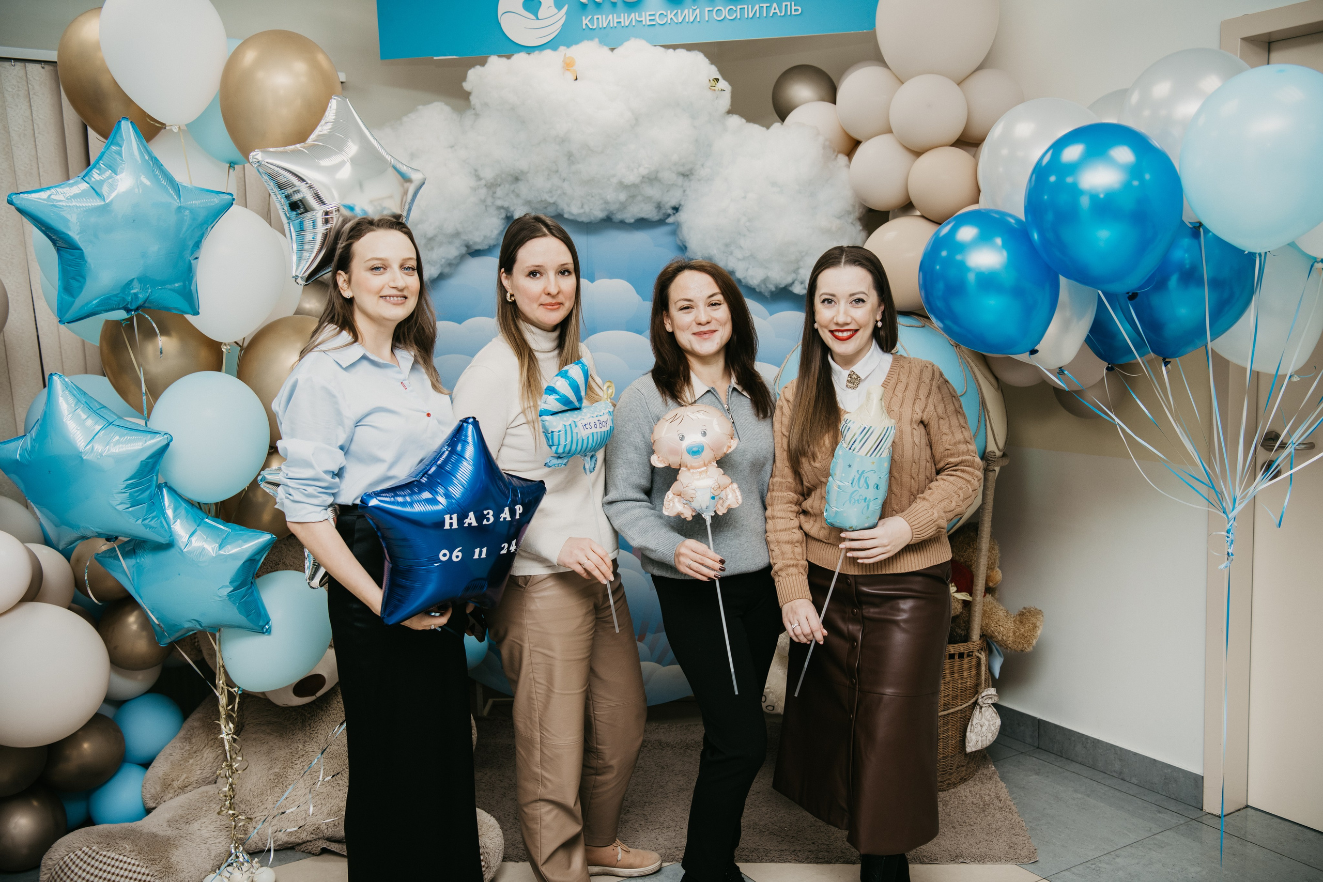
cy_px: 441
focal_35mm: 34
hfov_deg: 55.8
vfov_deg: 38.9
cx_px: 662
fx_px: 1249
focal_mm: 34
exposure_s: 1/160
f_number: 4
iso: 160
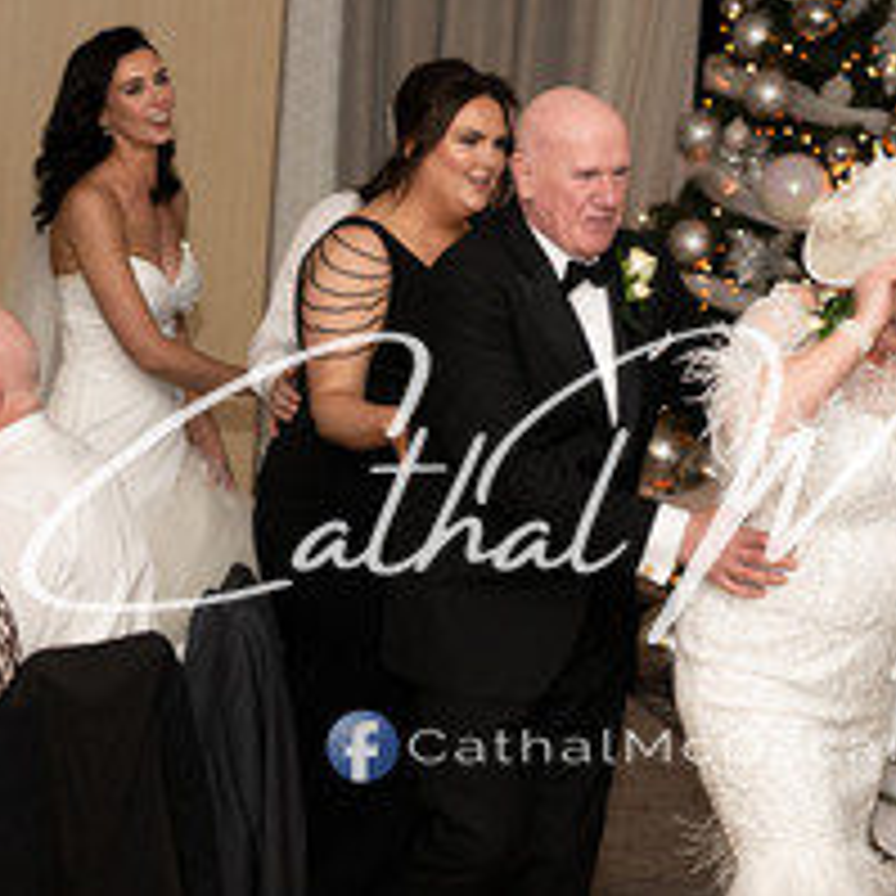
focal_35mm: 132
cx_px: 694
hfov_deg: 13.2
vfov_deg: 13.2
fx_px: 3866
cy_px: 237
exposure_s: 1/200
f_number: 2.8
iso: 400
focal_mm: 70
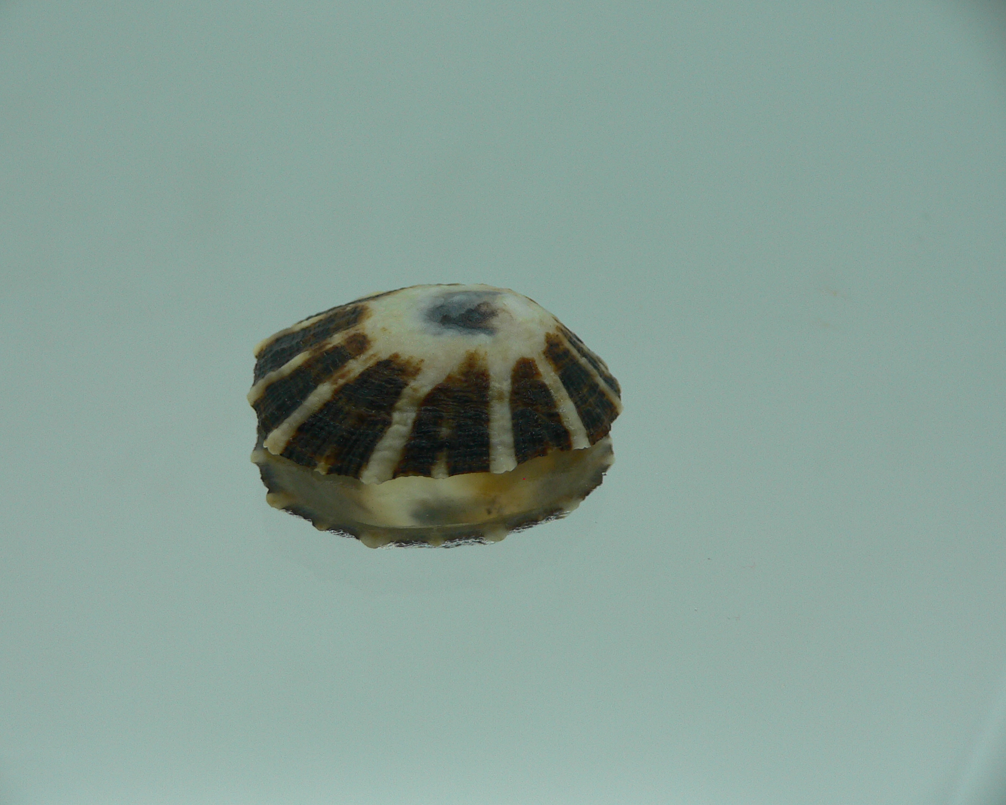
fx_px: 1102
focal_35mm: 37
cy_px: 398
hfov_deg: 49.0
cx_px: 463
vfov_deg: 40.1
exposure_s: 1/60
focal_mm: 4.6
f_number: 2.8
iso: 80
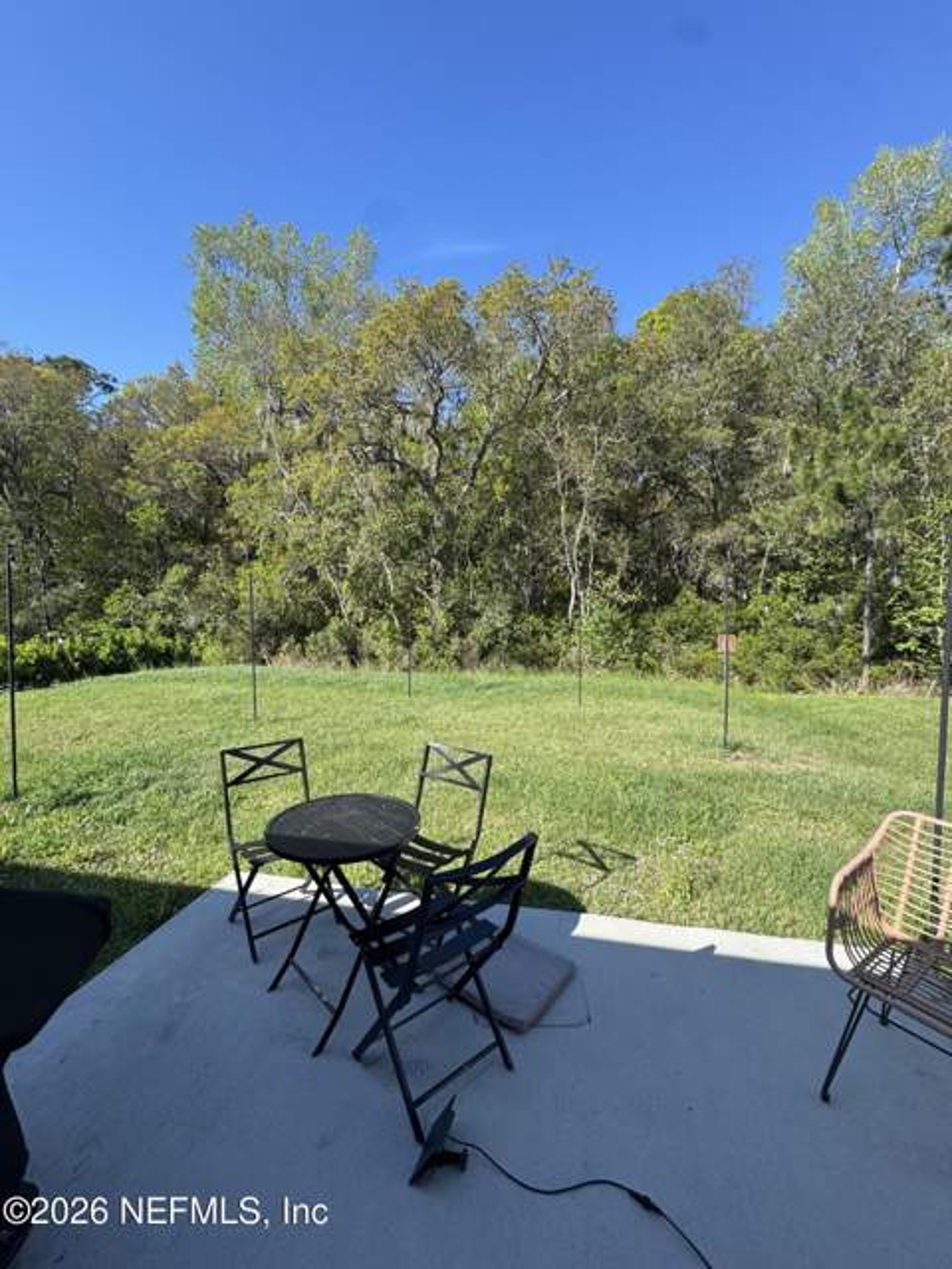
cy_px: 634
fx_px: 513
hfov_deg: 85.7
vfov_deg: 102.1
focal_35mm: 14
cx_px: 476
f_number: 2.2
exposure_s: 1/741
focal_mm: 2.22
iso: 50
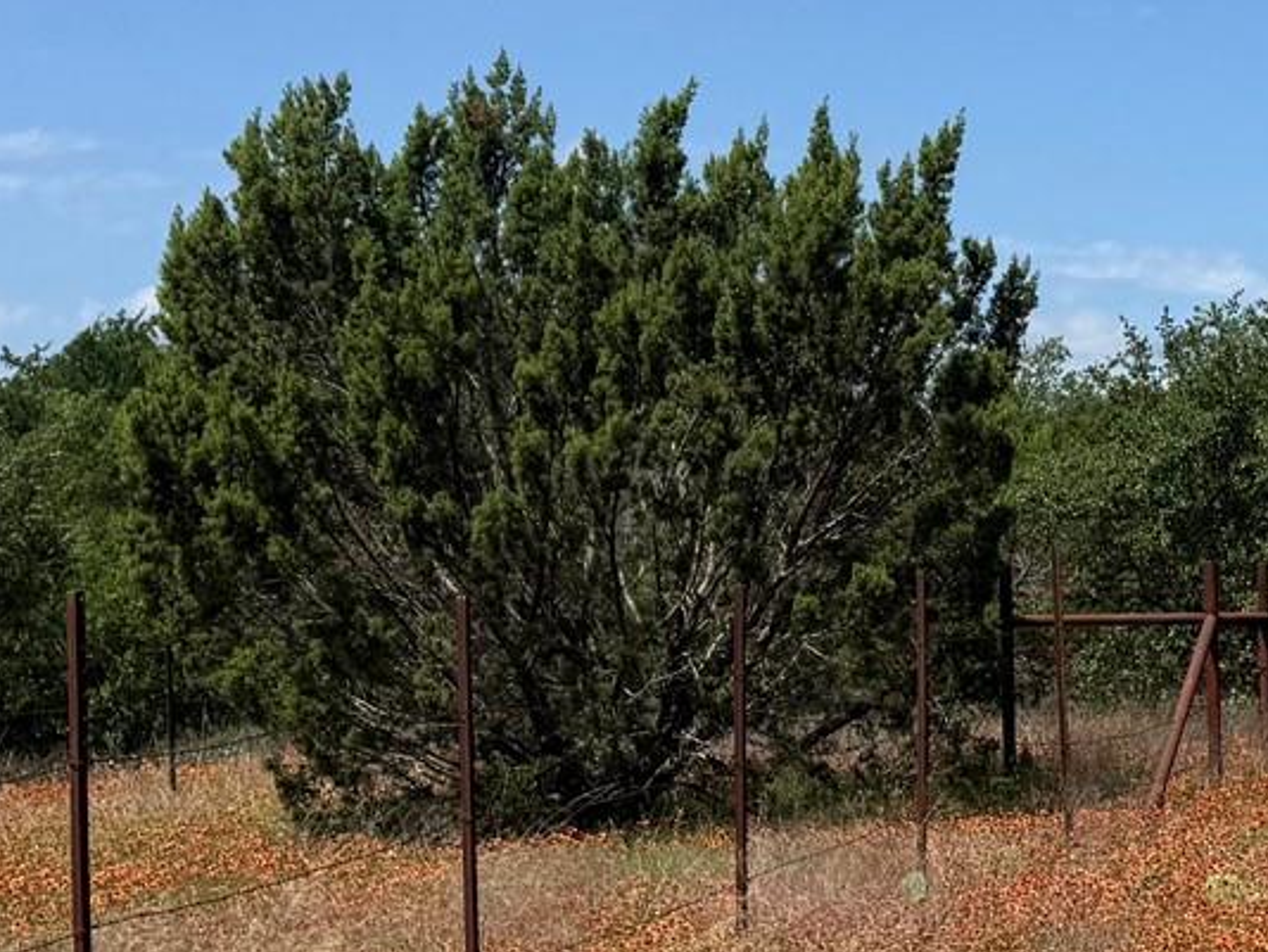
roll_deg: +0.7
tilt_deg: -2.6
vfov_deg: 16.0
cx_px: 1852
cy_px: 734
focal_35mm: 92
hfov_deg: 19.0
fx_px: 3372
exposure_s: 1/4950
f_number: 1.78
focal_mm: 6.76
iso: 80
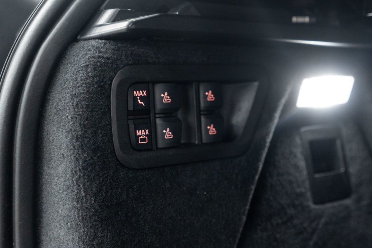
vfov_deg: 31.9
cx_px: 186
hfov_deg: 46.4
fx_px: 434
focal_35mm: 42
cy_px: 124
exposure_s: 1/50
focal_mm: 28
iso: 1600
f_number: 3.2
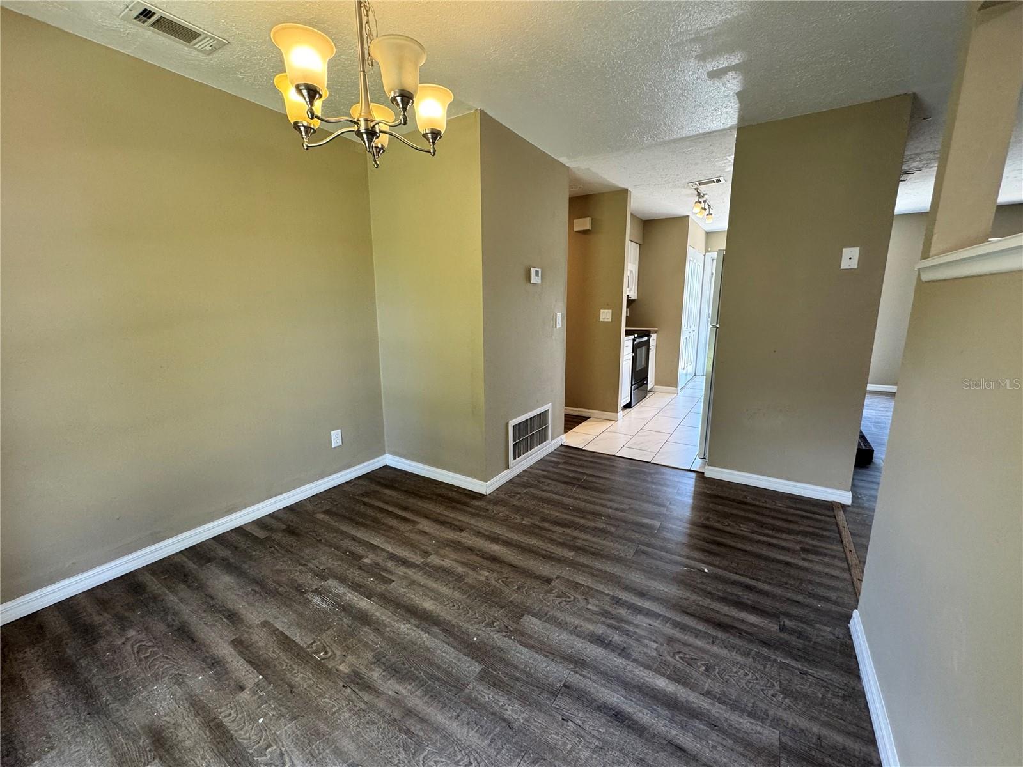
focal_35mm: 14
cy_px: 384
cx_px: 512
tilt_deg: -11.7
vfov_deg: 85.7
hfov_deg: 102.1
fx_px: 414
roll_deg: +0.6
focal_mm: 2.22
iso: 200
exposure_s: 1/120
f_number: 2.2
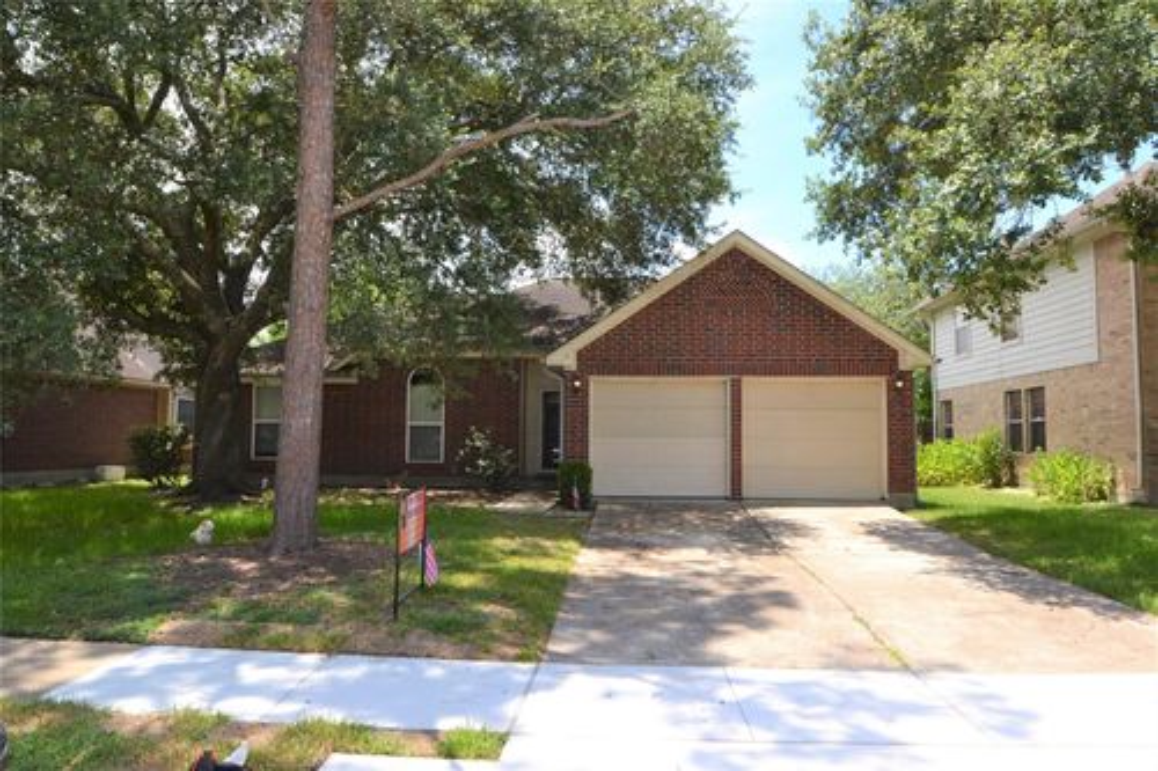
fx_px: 772
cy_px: 386
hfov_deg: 73.8
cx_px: 579
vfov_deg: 53.1
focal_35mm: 24
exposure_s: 1/200
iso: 100
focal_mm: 16
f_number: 6.3
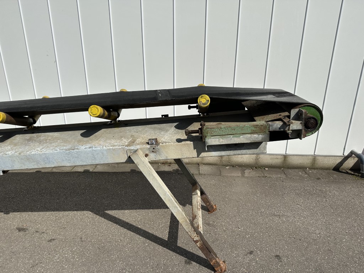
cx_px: 182
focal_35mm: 24
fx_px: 252
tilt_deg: -19.1
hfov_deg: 71.6
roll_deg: -0.7
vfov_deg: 56.8
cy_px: 136
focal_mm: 6.86
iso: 80
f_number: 1.78
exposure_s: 1/8929
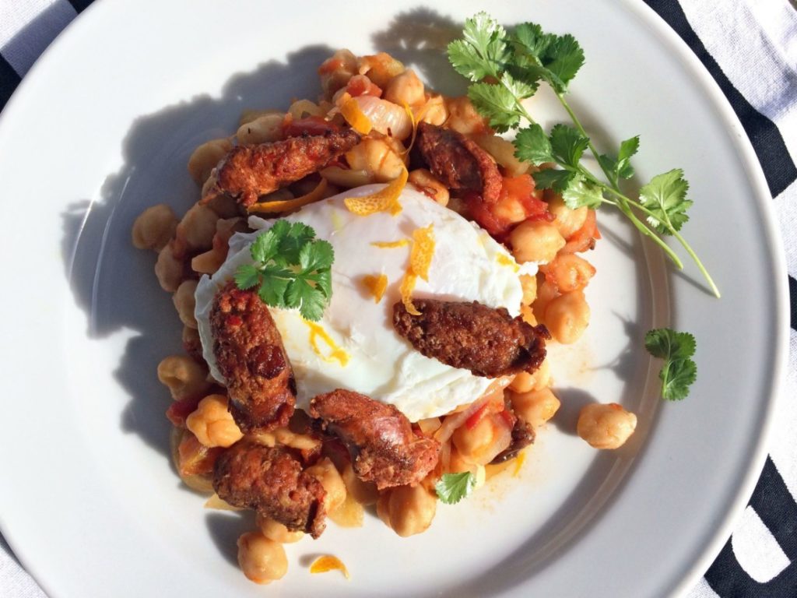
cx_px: 398
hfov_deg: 61.7
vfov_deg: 48.2
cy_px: 299
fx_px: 668
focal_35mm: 29
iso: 32
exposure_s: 1/2160
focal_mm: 4.15
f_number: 2.2
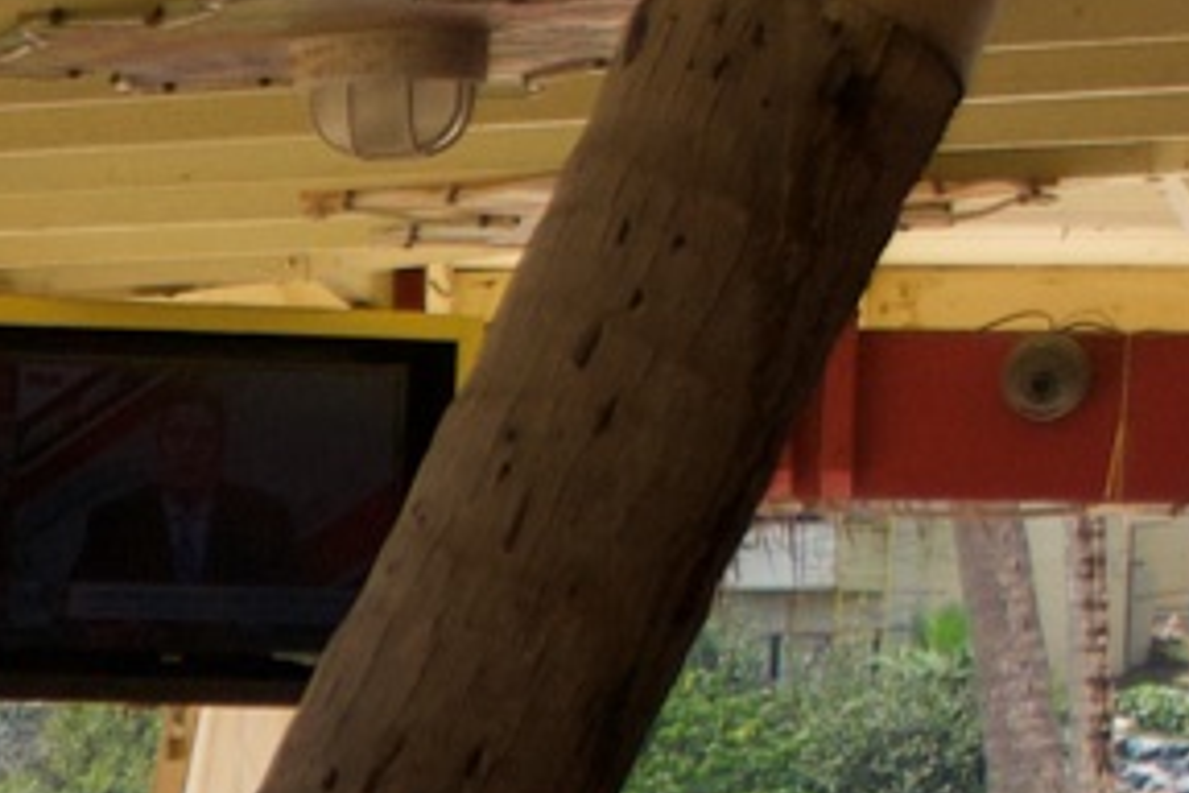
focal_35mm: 271
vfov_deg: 4.9
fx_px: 8950
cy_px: 2018
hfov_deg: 7.1
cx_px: -1792
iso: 200
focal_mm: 26
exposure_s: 1/500
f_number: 5.6
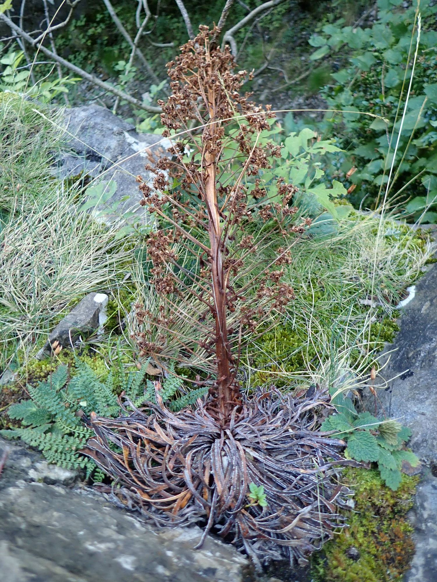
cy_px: 291
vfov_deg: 69.4
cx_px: 218
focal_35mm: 25
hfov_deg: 54.9
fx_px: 421
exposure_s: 1/60
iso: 200
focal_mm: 4.5
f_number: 2
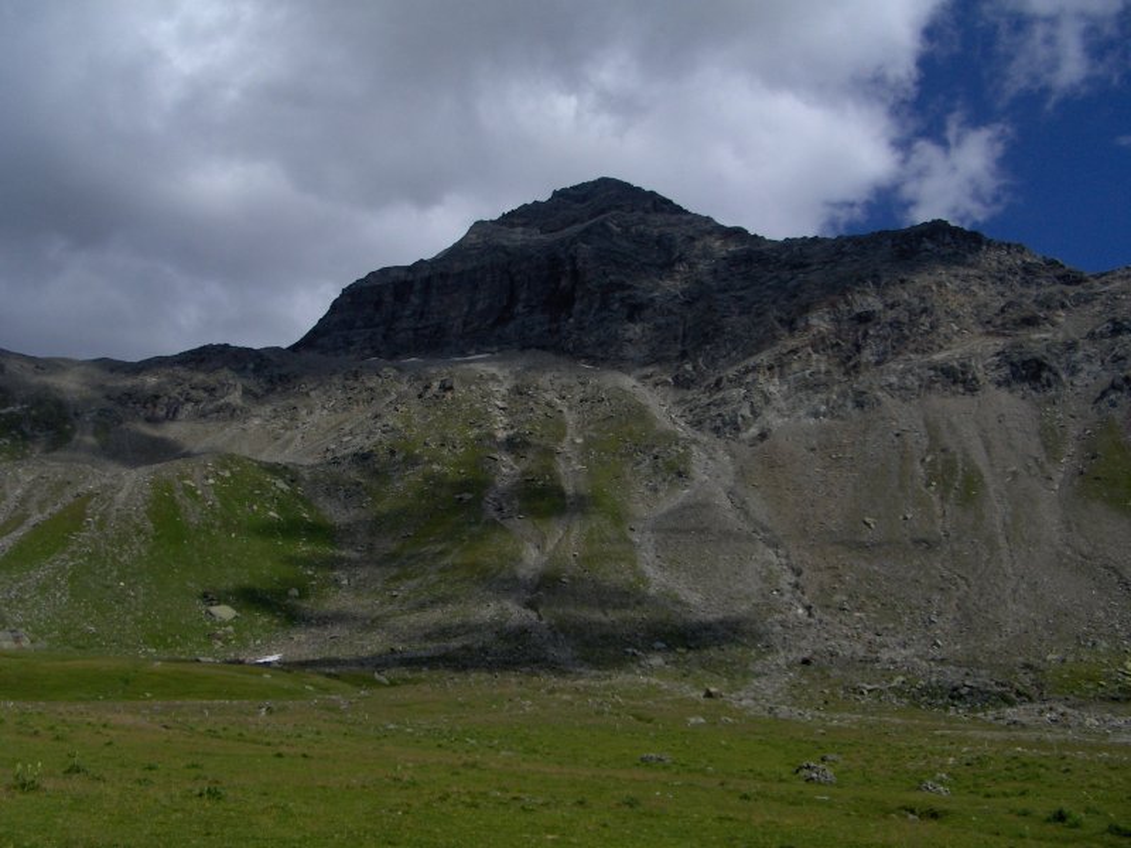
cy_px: 424
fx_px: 1144
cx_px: 566
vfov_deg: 40.7
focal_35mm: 35
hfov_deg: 52.6
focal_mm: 5.8
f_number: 4.3
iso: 100
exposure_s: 1/1562
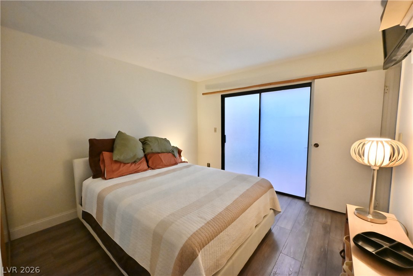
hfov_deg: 102.3
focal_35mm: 14
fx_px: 166
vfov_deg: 79.3
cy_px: 138
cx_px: 206
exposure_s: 1/60
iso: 12800
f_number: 16
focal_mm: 14.5
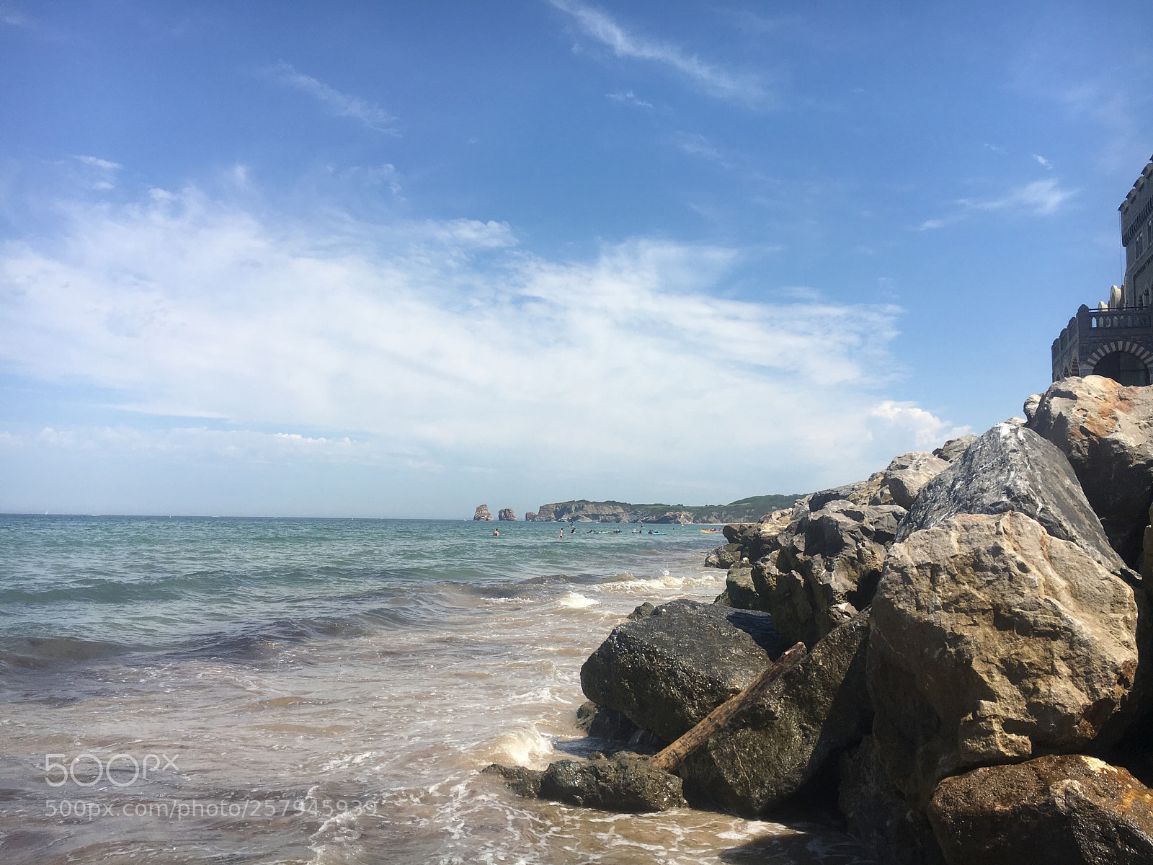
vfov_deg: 48.2
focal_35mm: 29
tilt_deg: +5.7
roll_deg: -0.6
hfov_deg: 61.7
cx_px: 576
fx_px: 966
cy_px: 432
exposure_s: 1/2564
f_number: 2.2
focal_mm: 4.15
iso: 25
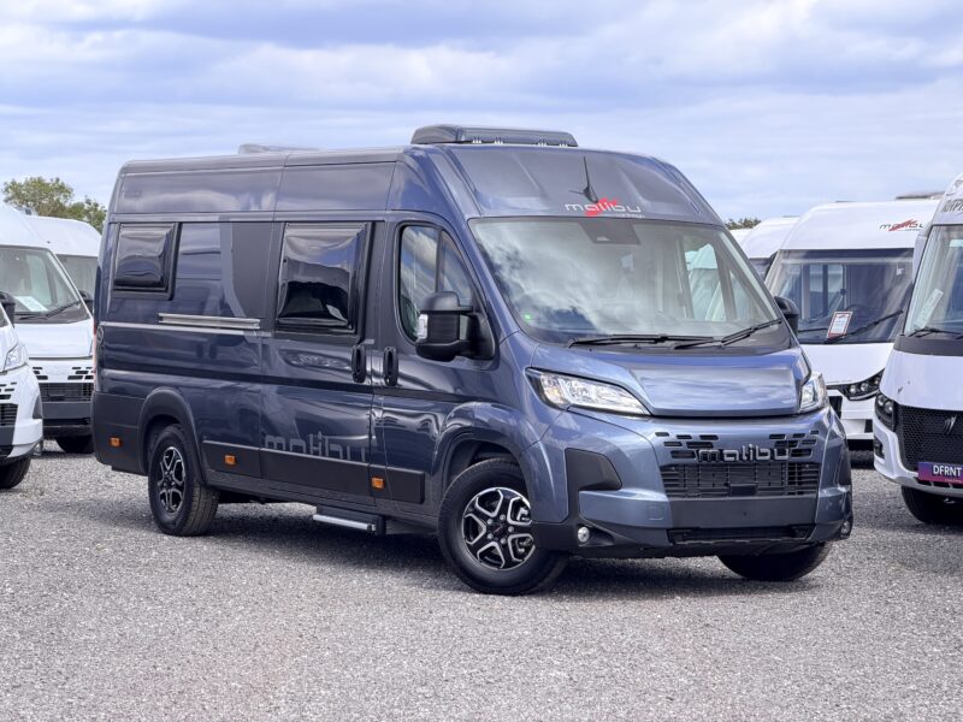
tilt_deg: -1.1
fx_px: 2782
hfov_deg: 19.6
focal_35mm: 100
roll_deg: +0.2
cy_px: 361
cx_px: 482
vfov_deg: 14.8
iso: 50
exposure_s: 1/347
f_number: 2.8
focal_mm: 16.89
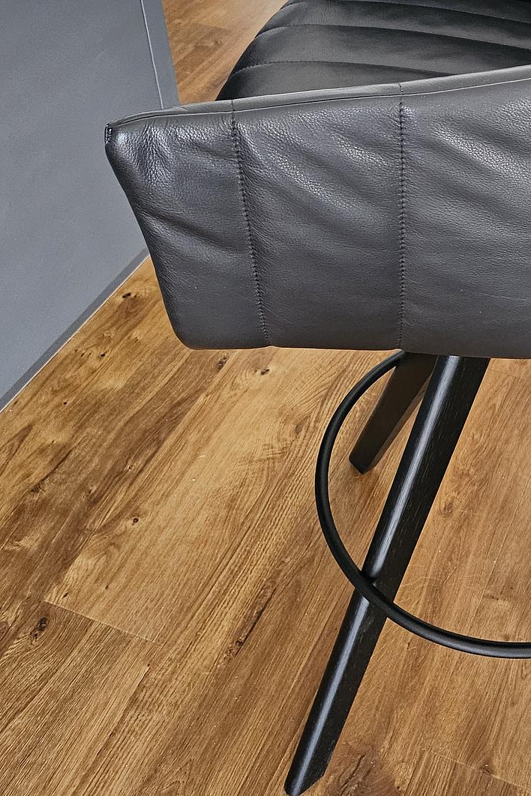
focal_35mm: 47
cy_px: 189
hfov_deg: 27.5
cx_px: 494
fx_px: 1040
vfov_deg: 40.6
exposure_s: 1/50
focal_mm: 5
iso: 640
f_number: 1.8
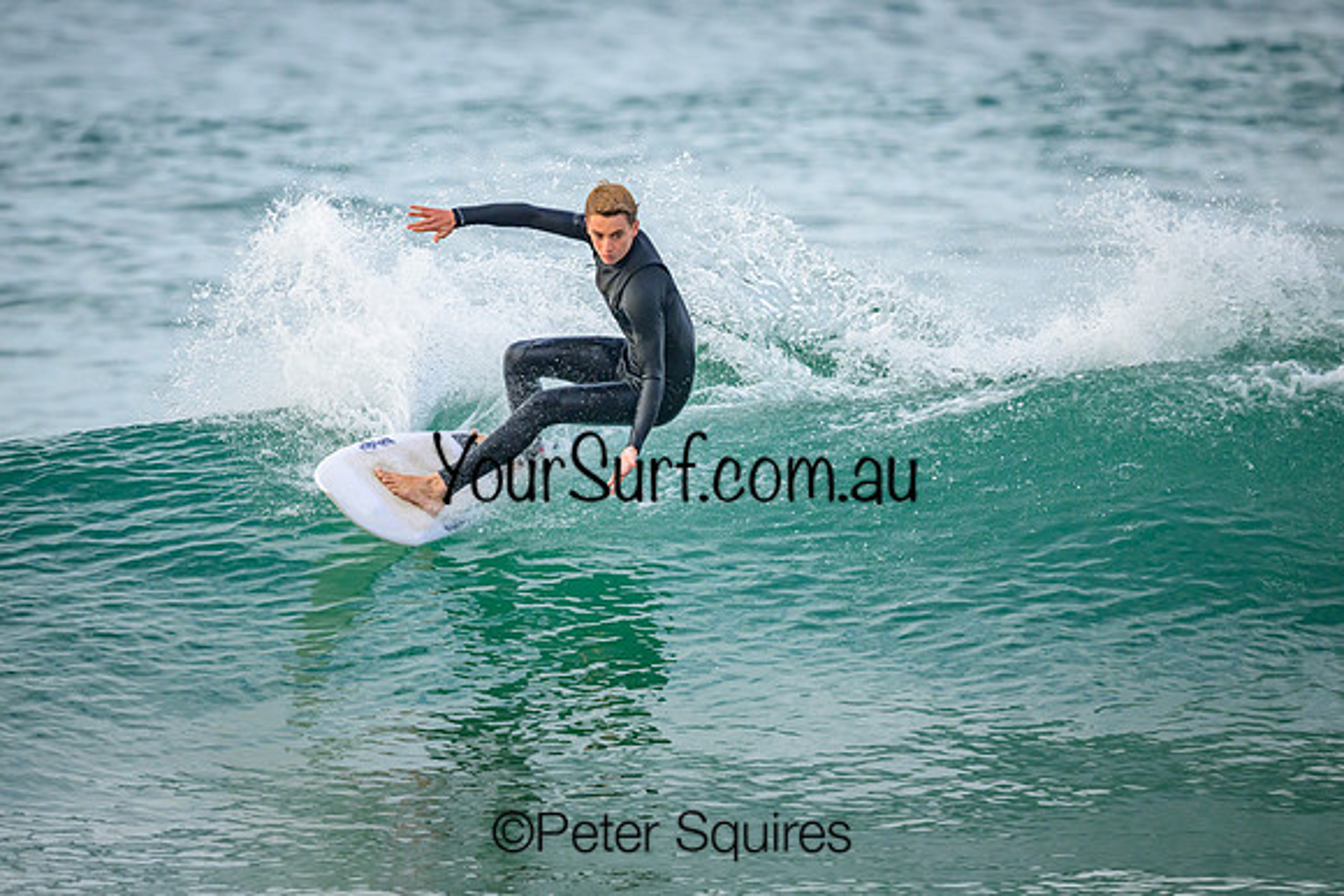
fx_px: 29872
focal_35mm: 800
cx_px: 672
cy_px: 448
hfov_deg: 2.6
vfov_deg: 1.7
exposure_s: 1/2000
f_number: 6.3
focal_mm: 800
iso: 1800
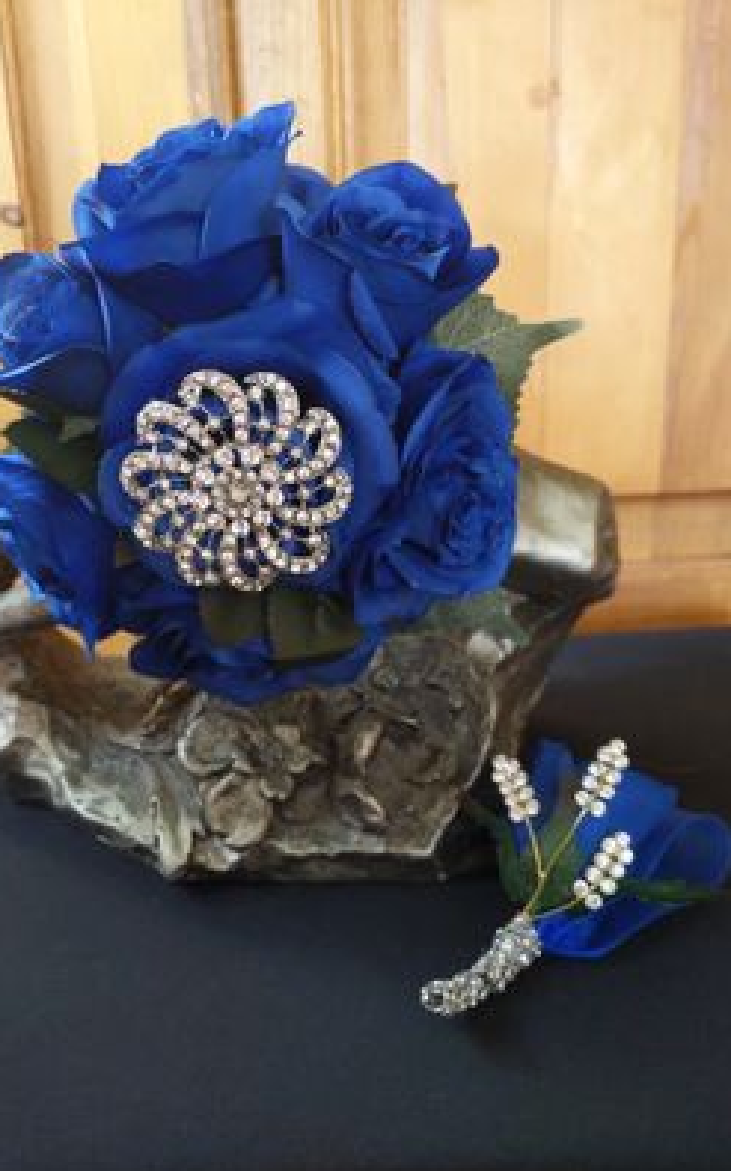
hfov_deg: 44.4
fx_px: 893
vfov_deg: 66.5
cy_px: 591
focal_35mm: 28
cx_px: 324
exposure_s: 1/60
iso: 229
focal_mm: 4.44
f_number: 1.8
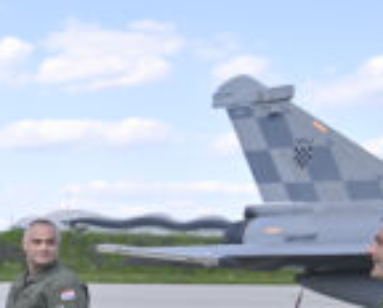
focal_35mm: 78
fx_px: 887
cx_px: -391
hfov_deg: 17.3
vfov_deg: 19.6
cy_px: 228
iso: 200
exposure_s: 1/1250
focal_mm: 16
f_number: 4
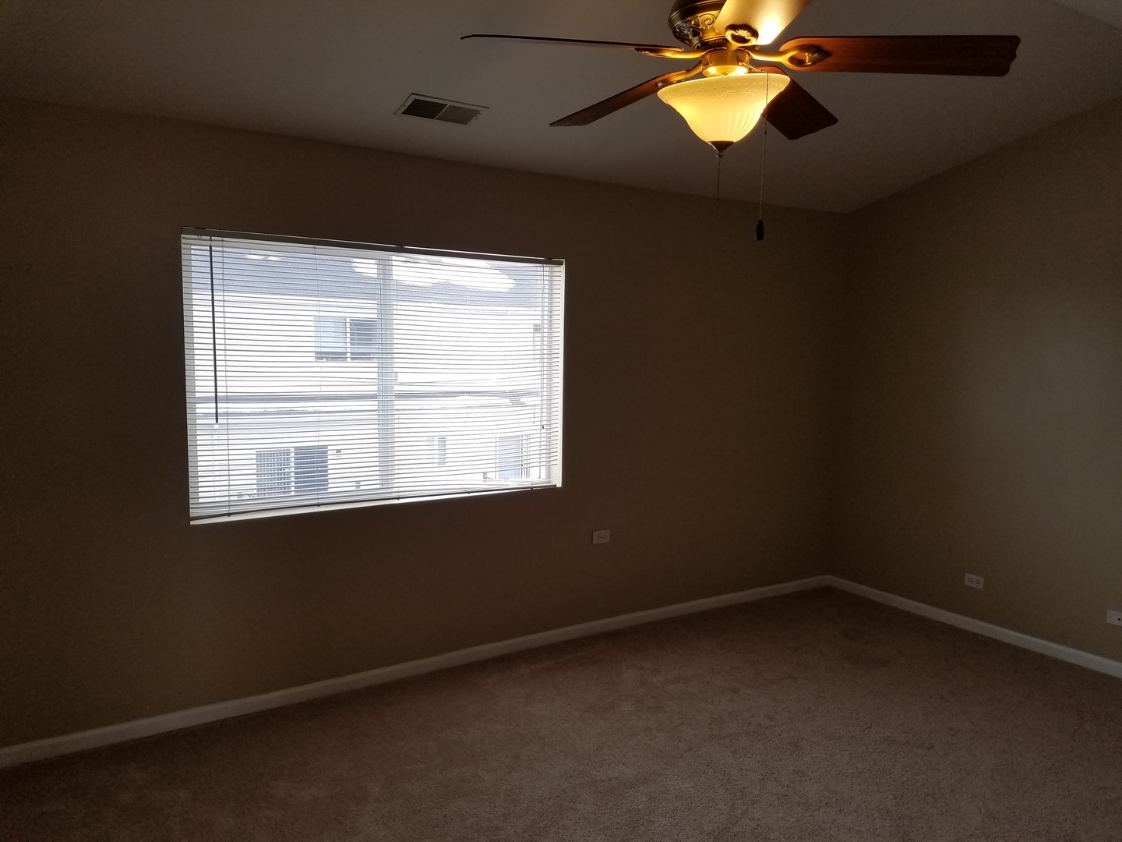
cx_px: 561
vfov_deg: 53.1
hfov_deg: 67.3
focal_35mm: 26
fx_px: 843
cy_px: 421
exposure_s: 1/131
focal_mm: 4.2
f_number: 1.7
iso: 50
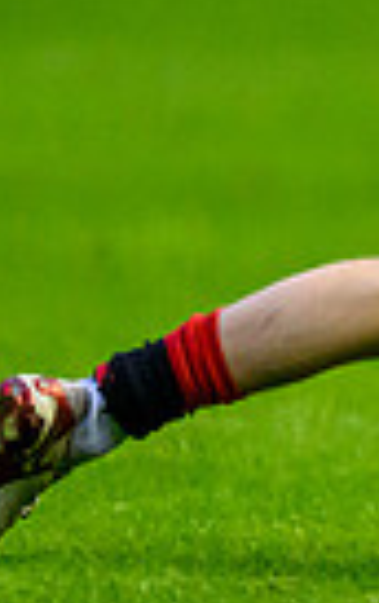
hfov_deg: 0.4
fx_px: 59621
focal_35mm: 3619
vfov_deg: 0.6
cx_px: 1247
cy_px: -80
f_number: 4
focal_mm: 560
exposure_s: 1/1000
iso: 8000
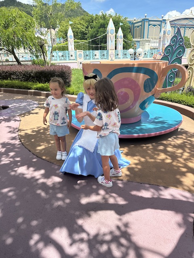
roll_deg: -0.2
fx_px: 179
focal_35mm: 24
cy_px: 129
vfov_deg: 71.6
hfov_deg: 56.8
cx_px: 97
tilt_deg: -22.1
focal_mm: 6.86
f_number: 1.78
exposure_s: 1/2967
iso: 80
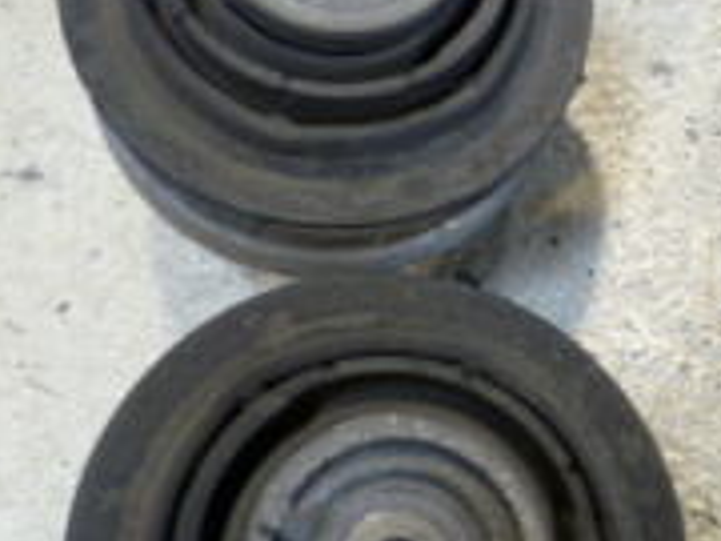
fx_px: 1396
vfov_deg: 21.9
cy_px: 333
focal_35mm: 67
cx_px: 585
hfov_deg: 28.3
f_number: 2.8
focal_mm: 5
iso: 250
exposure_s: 1/30
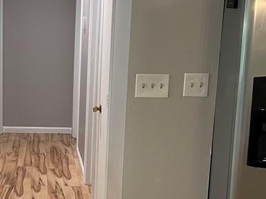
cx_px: 34
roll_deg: -0.8
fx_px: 530
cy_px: 117
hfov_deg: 27.3
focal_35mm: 69
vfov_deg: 21.3
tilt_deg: -10.8
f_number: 1.6
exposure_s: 1/60
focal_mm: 4.2
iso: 125
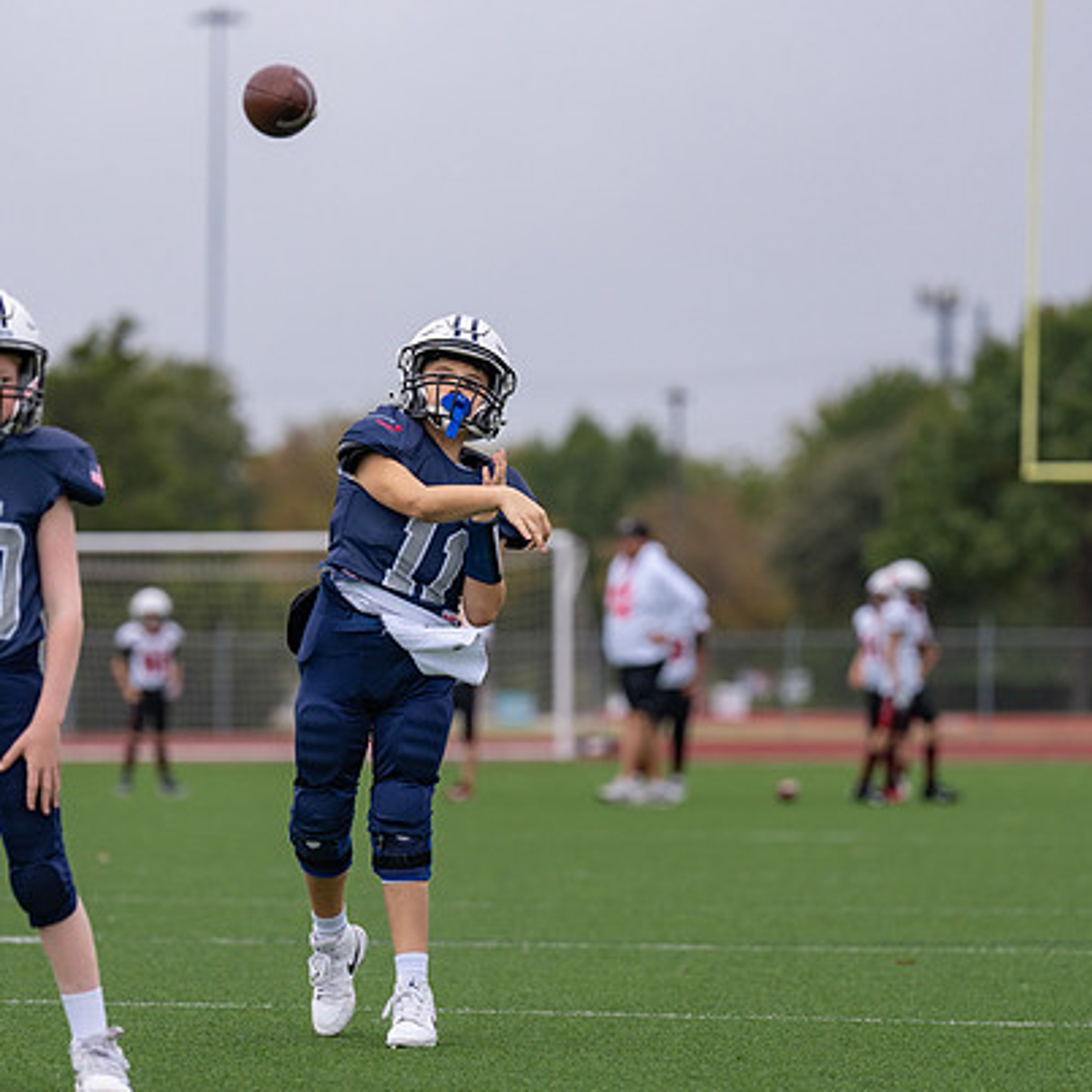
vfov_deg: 7.9
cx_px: 476
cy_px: 571
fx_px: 7923
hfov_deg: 7.9
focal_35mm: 222
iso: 640
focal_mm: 155
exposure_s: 1/1000
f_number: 2.8
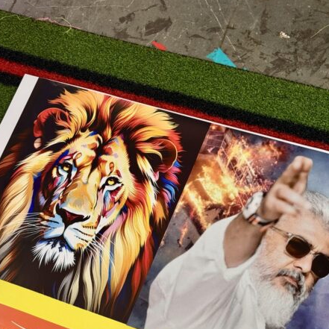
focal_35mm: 77
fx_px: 828
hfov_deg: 22.4
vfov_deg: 22.3
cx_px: 204
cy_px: 232
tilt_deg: -65.7
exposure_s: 1/50
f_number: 1.78
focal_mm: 6.76
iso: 100
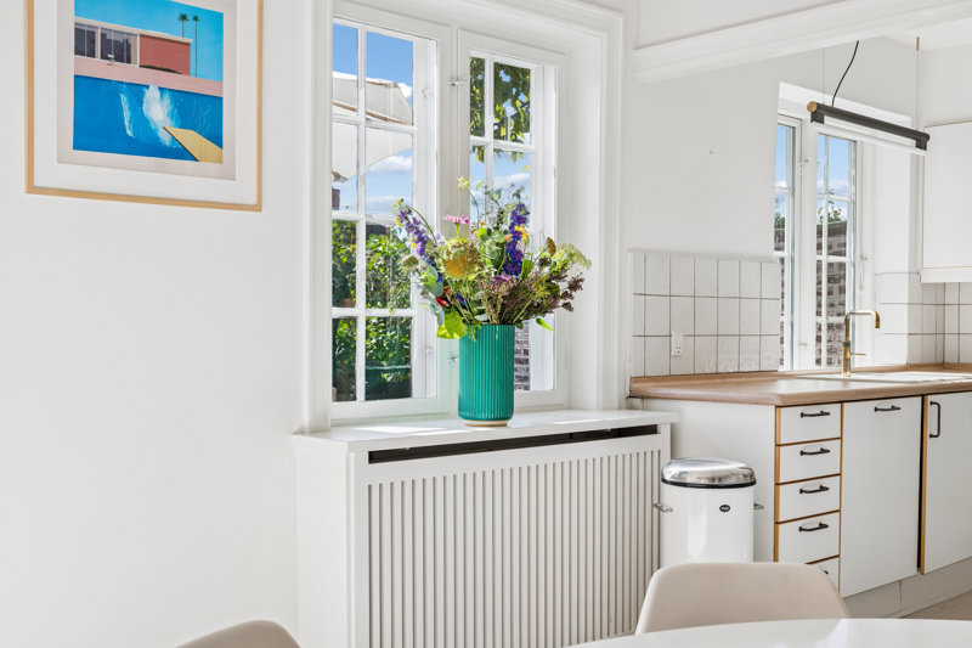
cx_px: 486
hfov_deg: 48.5
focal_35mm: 40
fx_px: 1080
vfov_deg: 33.4
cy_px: 324
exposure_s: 1/125
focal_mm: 40
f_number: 9
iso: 160
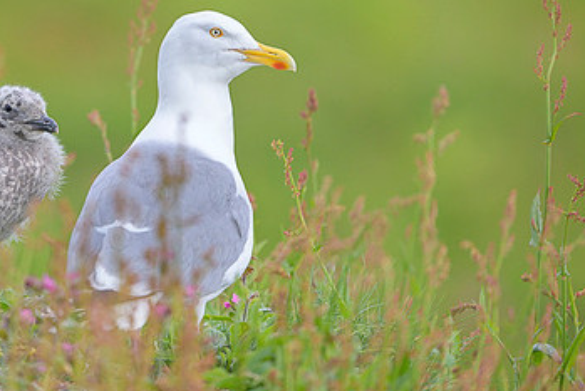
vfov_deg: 1.7
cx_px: 148
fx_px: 13509
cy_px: 82
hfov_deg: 2.5
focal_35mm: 831
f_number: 4
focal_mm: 500
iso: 640
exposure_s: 1/1600
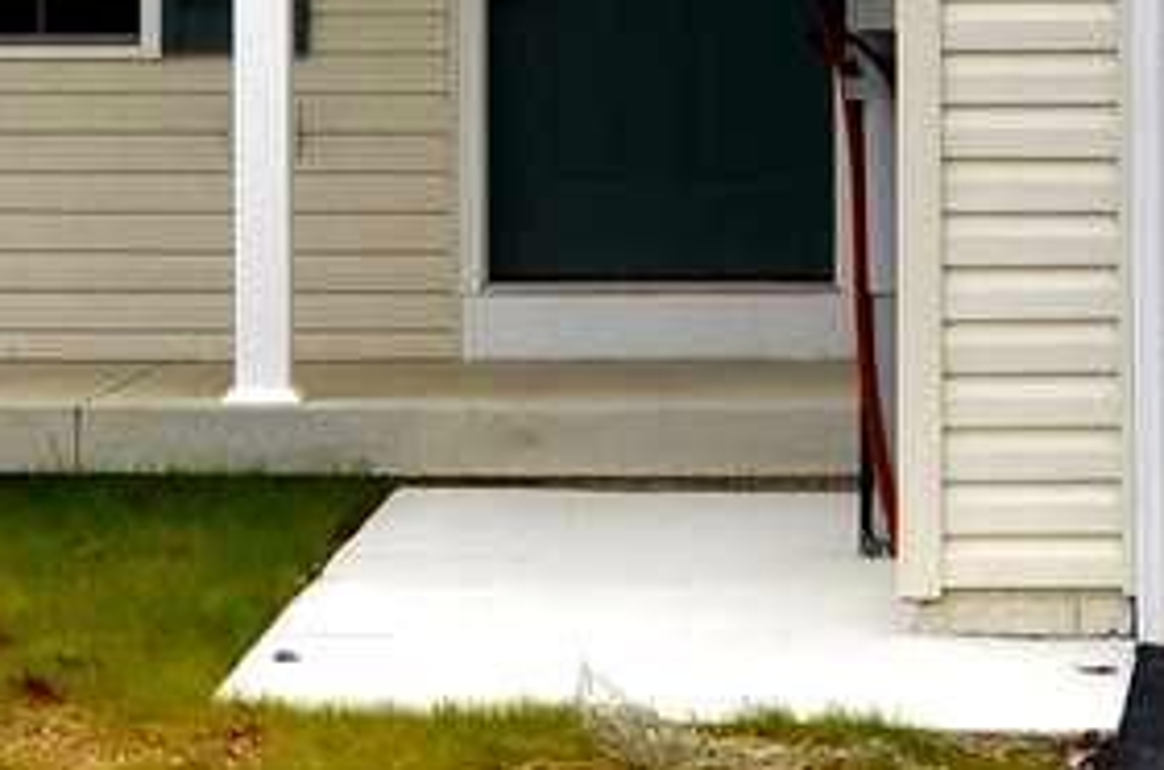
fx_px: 6355
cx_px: 493
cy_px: -431
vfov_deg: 6.8
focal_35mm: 197
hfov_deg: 10.5
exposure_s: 1/200
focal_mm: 18
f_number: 7.1
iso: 200
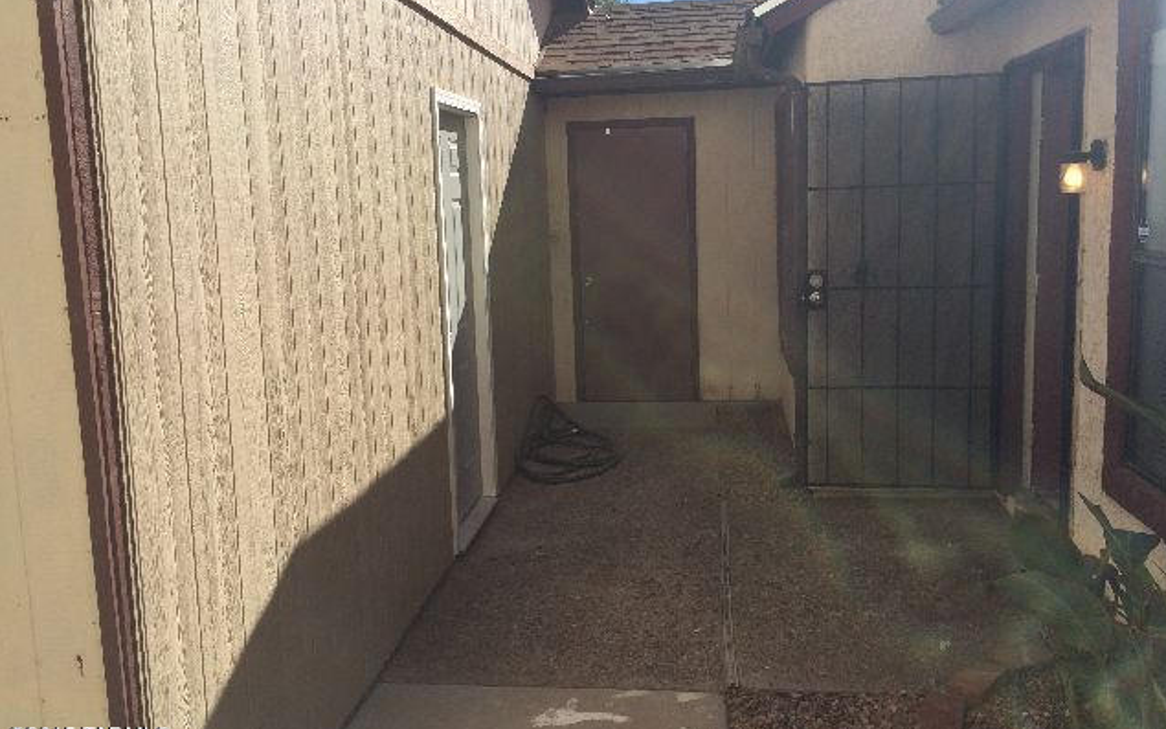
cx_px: 586
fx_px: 985
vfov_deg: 40.6
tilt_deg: -8.0
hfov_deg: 61.2
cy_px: 331
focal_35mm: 31
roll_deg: +2.4
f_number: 2.2
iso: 32
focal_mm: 4.15
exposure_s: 1/2740
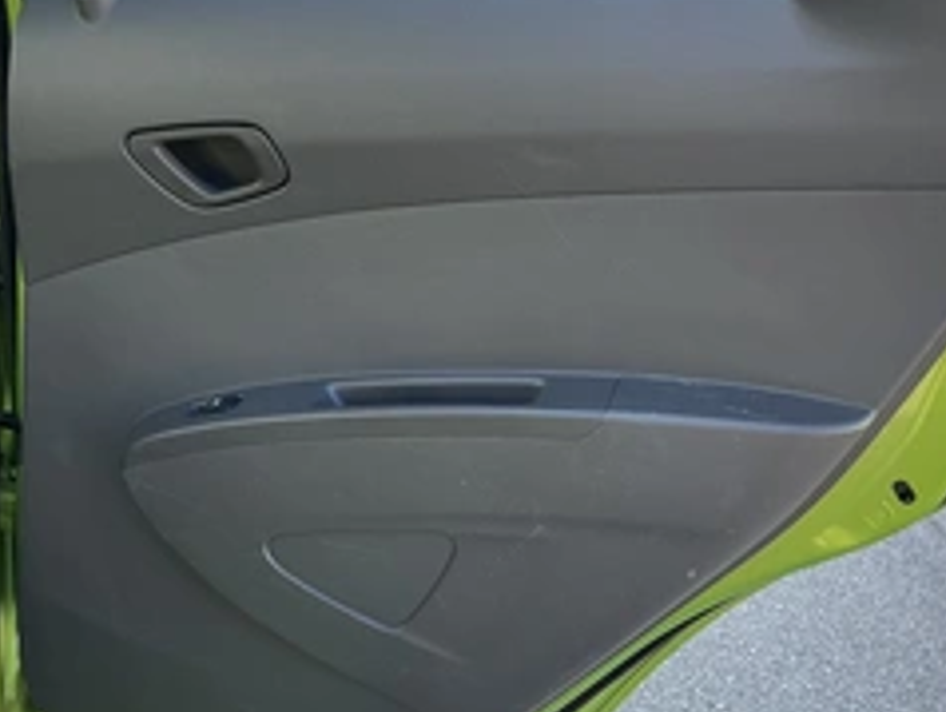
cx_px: 556
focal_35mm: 47
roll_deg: -4.3
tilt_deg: -20.5
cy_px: 378
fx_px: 1286
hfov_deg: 40.3
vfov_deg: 30.9
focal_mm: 3
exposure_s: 1/122
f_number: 1.8
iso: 32
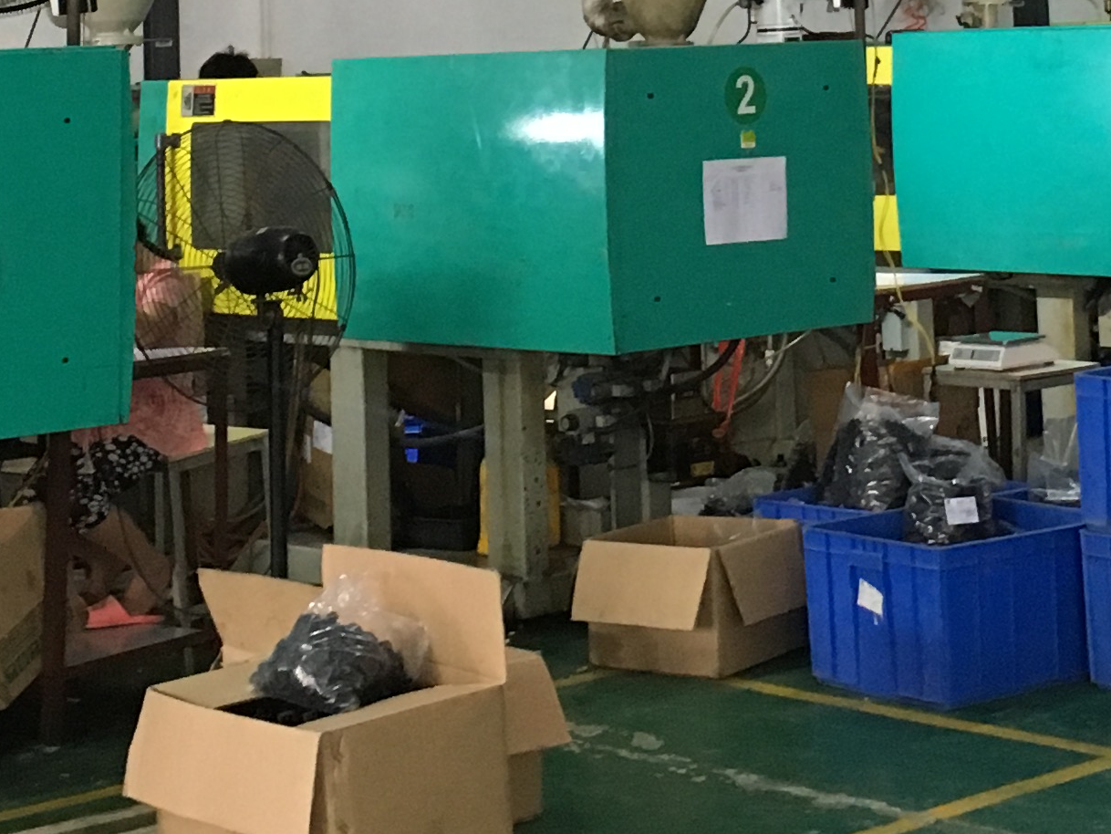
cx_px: 738
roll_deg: +2.4
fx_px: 3082
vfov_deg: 14.8
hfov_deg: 20.4
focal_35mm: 96
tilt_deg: +4.7
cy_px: -229
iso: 200
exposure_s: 1/20
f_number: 2.2
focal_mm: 4.15
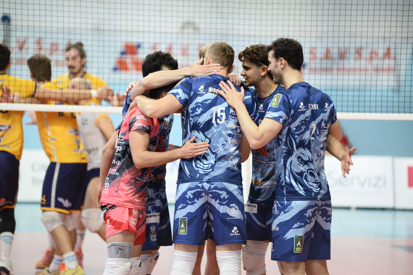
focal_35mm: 200
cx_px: 206
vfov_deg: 6.9
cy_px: 138
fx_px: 2294
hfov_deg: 10.3
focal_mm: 200
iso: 2500
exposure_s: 1/640
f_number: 3.5
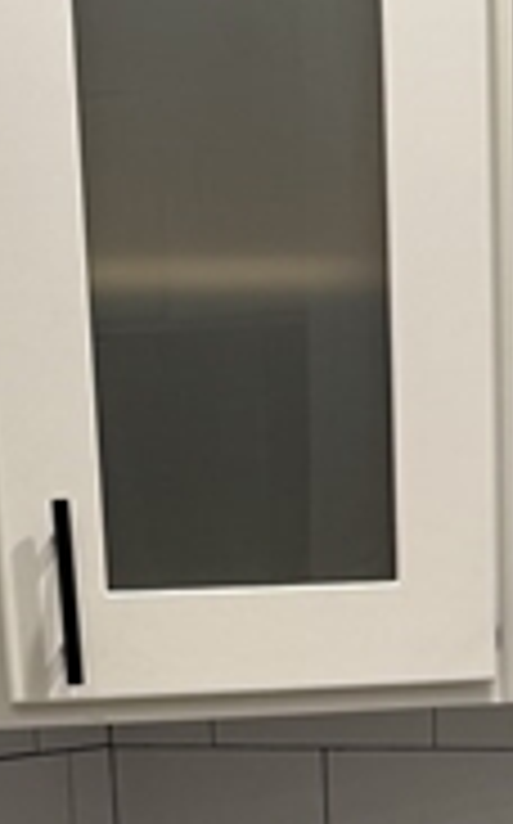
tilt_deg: -14.1
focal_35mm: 107
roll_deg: +0.7
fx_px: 2399
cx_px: 342
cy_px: 1184
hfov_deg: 12.2
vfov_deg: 17.7
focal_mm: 6.76
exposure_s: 1/60
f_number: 1.78
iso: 125
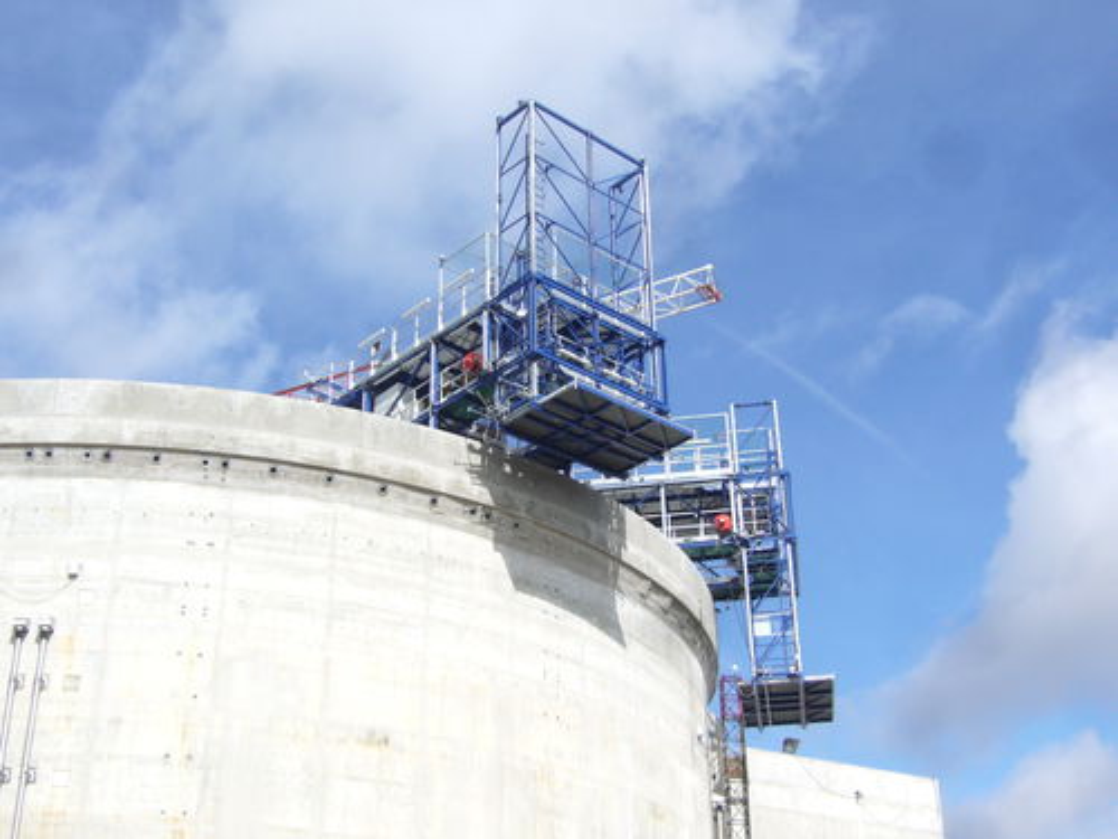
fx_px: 1615
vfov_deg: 29.1
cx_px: 559
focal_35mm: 50
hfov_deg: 38.2
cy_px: 420
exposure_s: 1/400
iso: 100
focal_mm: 8.3
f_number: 6.7
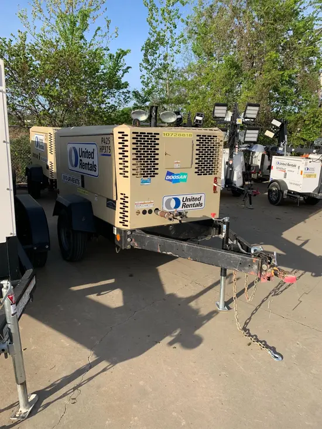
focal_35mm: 26
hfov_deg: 53.1
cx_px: 161
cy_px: 214
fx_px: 322
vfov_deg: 67.3
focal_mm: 4.25
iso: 25
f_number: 1.8
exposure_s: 1/1266
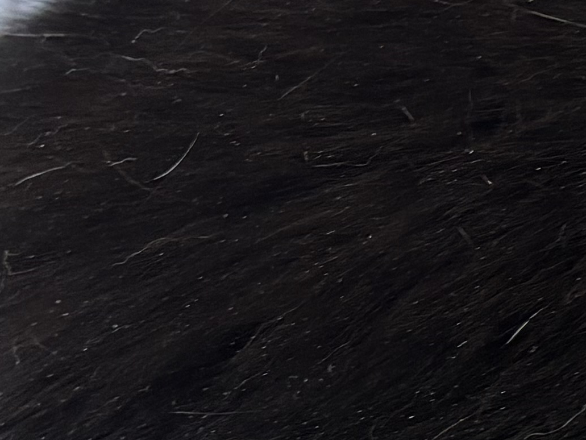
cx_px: 940
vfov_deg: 10.3
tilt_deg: -13.2
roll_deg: -1.0
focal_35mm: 144
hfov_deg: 12.8
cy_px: 133
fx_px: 2439
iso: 250
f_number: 1.6
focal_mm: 5.96
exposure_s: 1/60
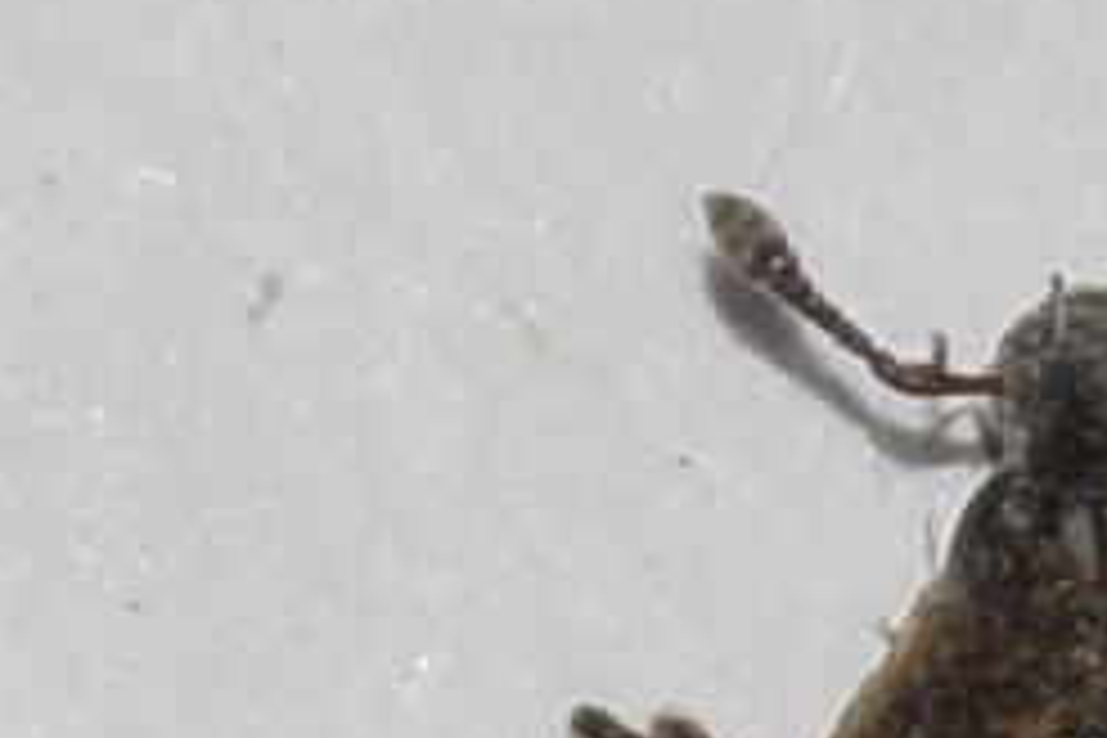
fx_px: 25182
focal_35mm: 819
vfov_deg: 1.7
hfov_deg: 2.5
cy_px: 976
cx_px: 1148
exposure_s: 1/160
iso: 100
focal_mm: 140
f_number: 13
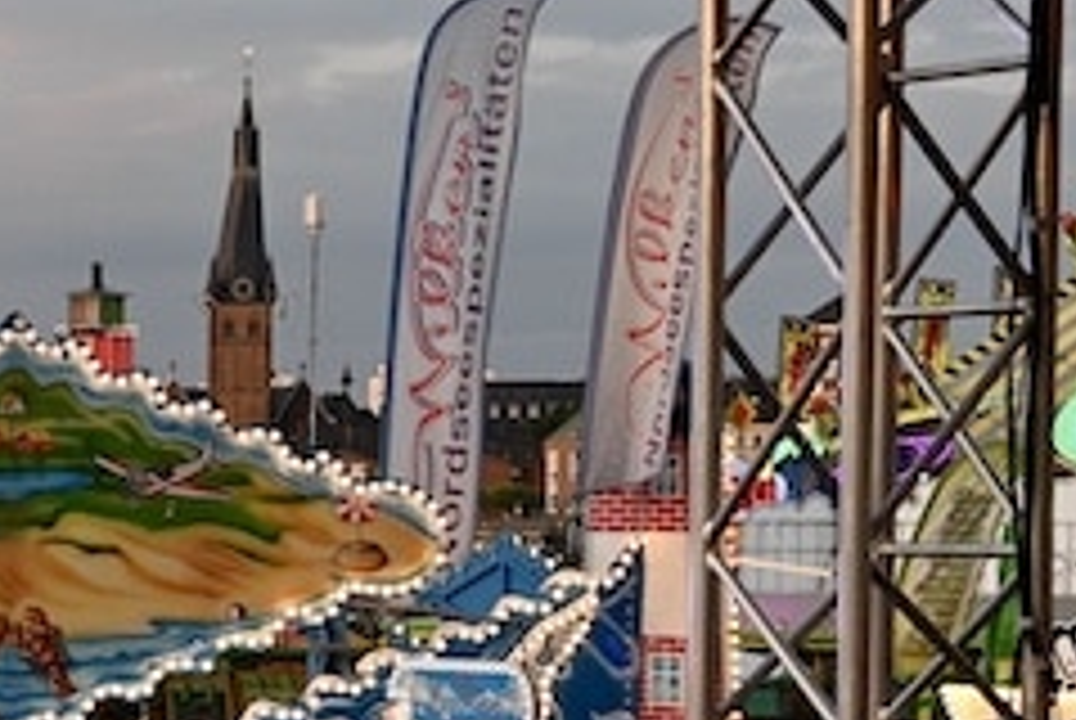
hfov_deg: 12.0
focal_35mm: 154
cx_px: -990
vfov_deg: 8.9
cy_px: 592
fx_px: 4608
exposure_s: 1/100
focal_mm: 36
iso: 140
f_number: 5.6
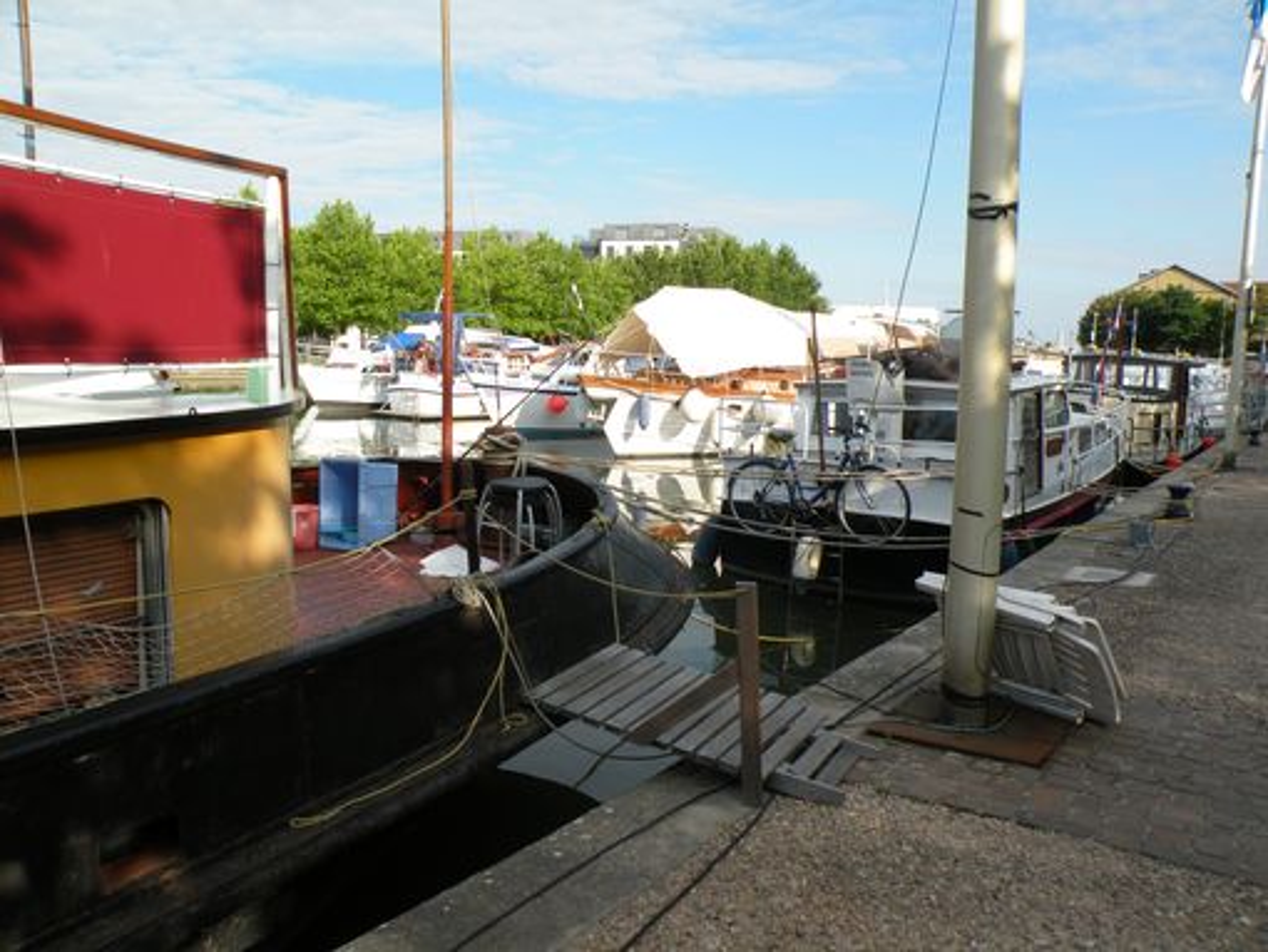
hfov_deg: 65.3
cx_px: 634
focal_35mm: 27
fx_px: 989
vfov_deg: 51.4
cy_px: 476
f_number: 5.6
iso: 64
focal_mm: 4.7
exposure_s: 1/206
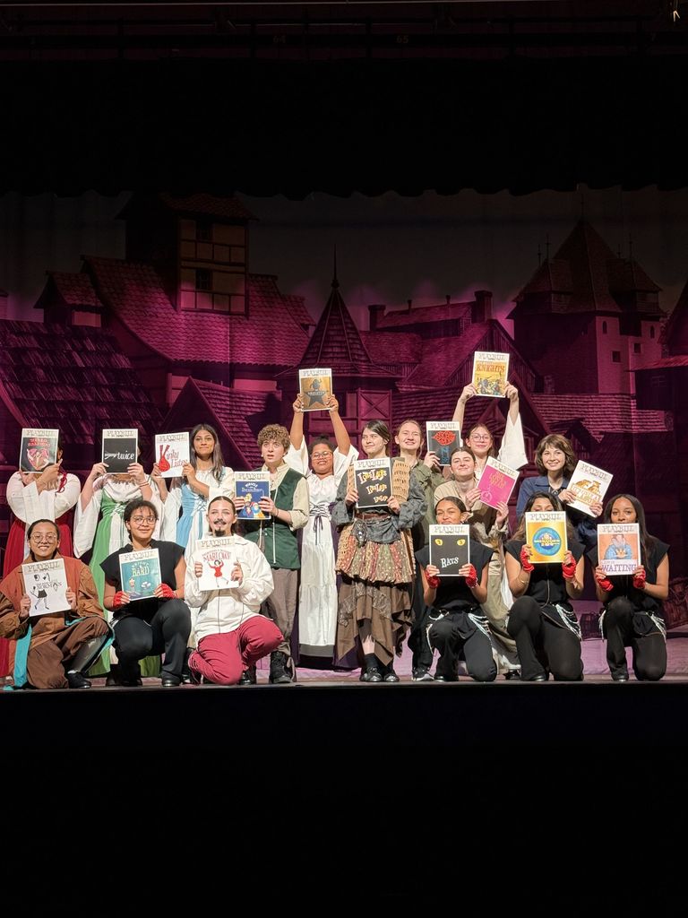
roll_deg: +0.4
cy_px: 459
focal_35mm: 48
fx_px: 1272
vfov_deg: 39.7
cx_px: 344
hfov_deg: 30.3
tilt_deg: +9.9
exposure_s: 1/120
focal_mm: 6.76
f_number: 1.78
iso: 80
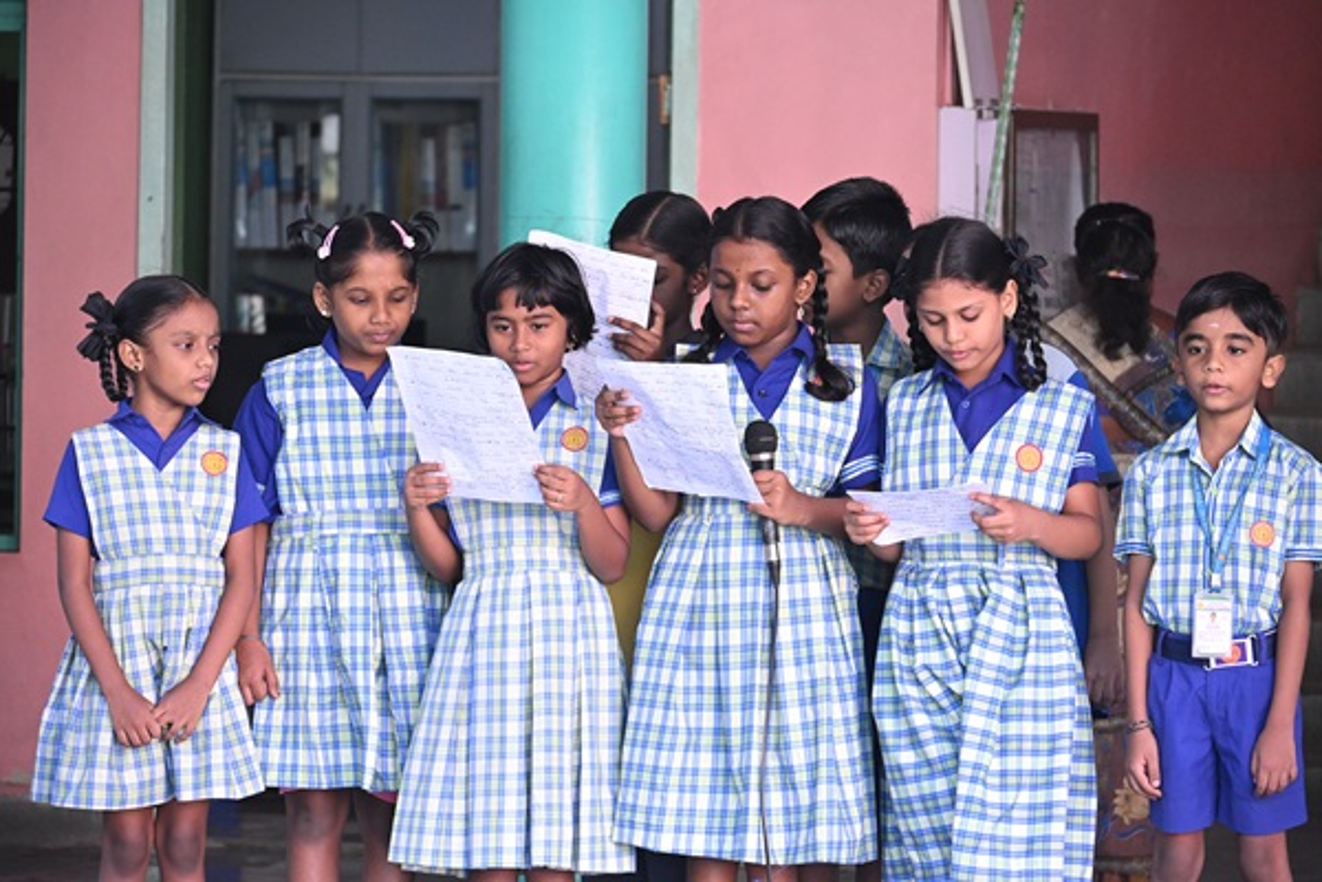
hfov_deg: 10.2
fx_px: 7436
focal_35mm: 202
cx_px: 661
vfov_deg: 6.8
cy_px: 441
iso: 2000
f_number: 5.3
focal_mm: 135
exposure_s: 1/500
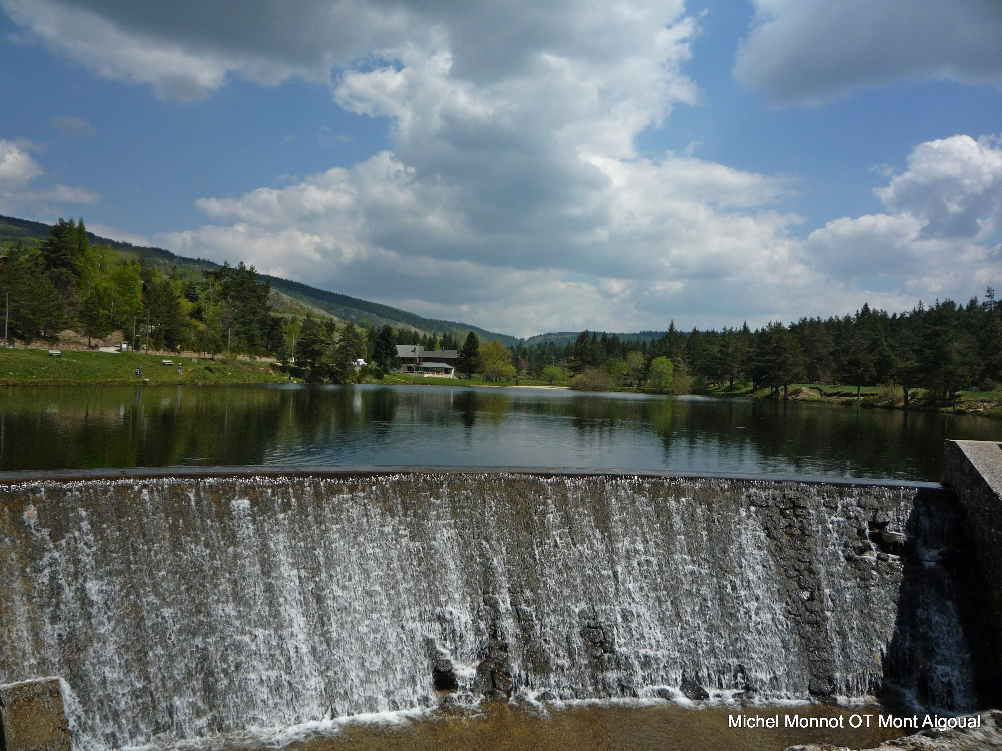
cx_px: 501
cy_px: 376
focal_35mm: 30
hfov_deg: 60.0
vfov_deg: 46.8
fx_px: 868
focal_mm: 5.2
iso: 100
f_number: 5.6
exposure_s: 1/500
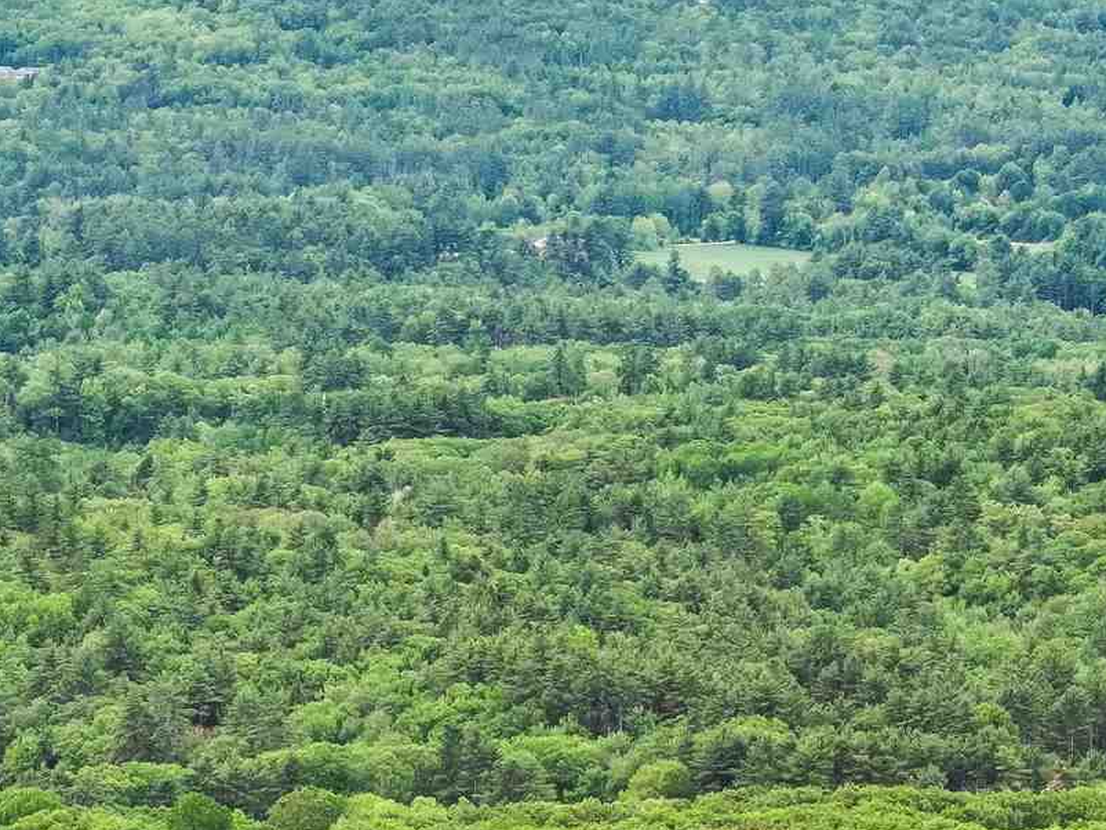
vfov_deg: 5.5
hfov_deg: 7.4
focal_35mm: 268
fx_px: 8565
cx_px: 678
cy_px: 836
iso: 130
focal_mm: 19.35
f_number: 2.8
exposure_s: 1/1250
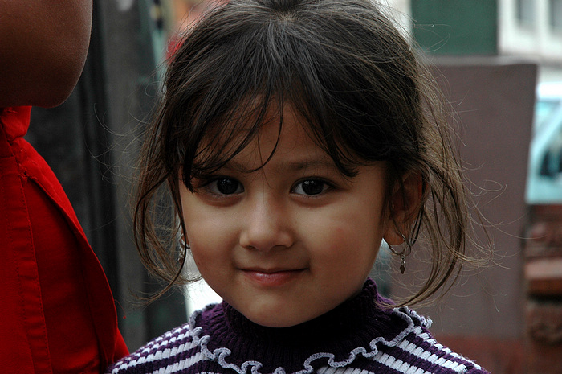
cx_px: 281
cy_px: 187
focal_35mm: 105
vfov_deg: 13.0
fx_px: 1637
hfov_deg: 19.5
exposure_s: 1/320
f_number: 8
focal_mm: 70
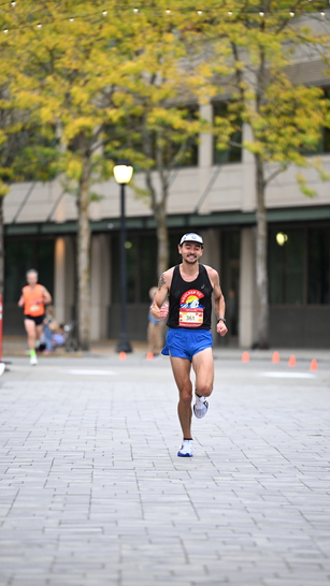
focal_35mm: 211
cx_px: 175
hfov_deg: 5.8
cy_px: 292
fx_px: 3283
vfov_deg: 10.2
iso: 1600
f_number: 2.8
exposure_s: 1/800
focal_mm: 200
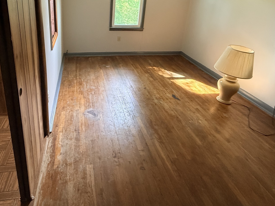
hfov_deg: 72.5
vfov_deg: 55.7
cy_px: 49
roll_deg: -1.8
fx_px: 183
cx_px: 101
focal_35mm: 23
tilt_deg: -18.3
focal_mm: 2.22
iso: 500
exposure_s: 1/120
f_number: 2.2
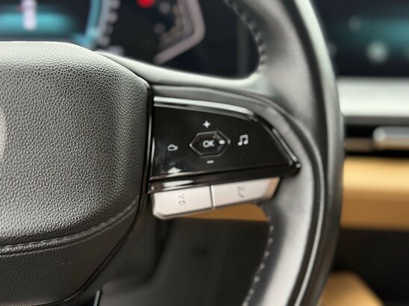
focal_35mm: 48
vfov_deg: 30.2
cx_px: 204
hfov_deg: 39.7
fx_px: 567
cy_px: 153
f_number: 1.78
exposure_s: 1/91
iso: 100
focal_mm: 6.76
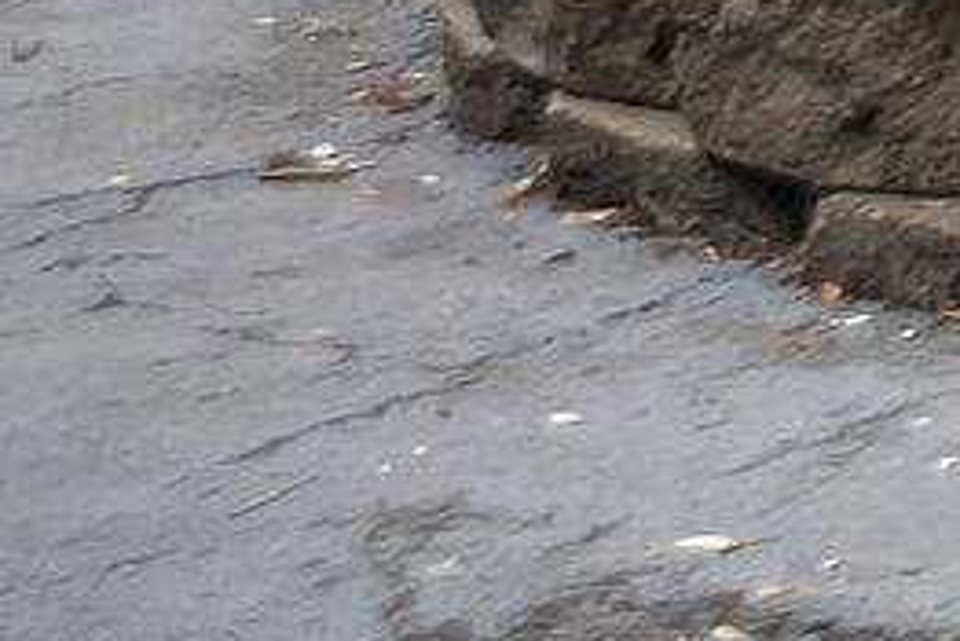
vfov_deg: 4.7
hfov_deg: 6.5
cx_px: 3342
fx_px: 7284
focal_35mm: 273
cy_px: -1537
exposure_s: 1/200
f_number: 5
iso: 400
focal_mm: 35
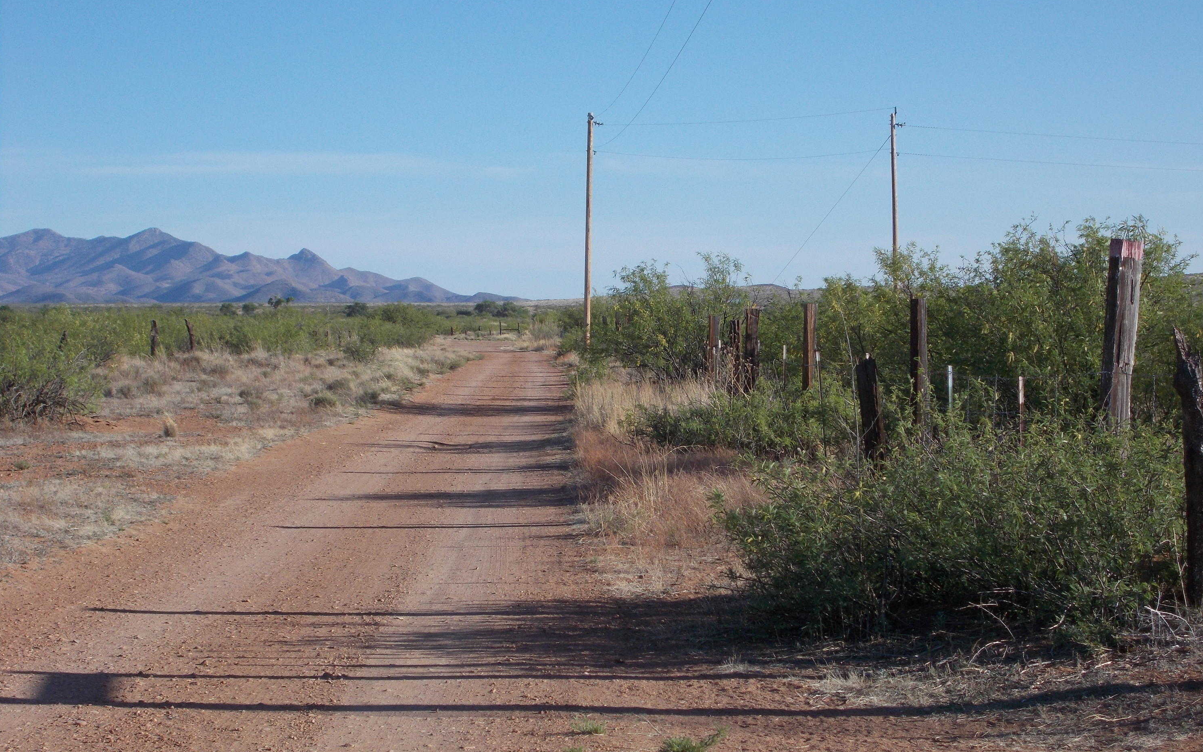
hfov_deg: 25.5
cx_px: 602
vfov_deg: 16.1
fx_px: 2656
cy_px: 361
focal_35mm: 81
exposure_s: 1/400
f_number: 5.8
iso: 80
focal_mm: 13.5
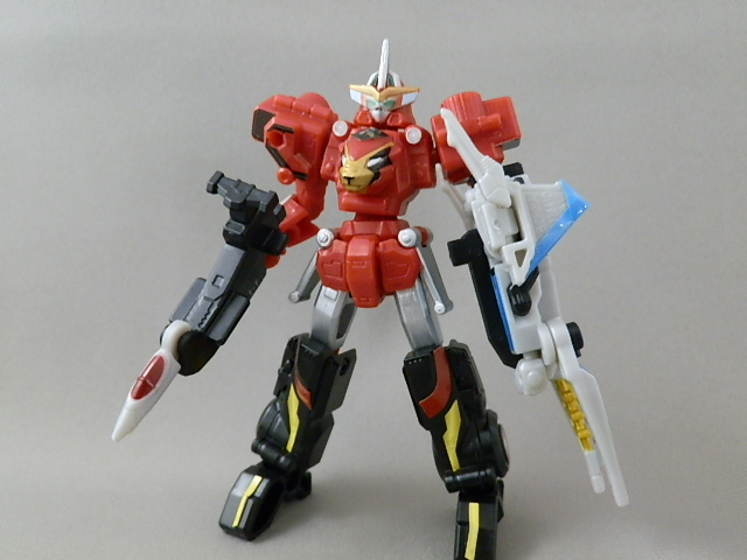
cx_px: 374
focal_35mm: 34
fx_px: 734
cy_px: 280
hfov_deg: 54.0
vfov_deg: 41.8
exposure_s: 1/8
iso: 250
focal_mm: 6.17
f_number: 3.5
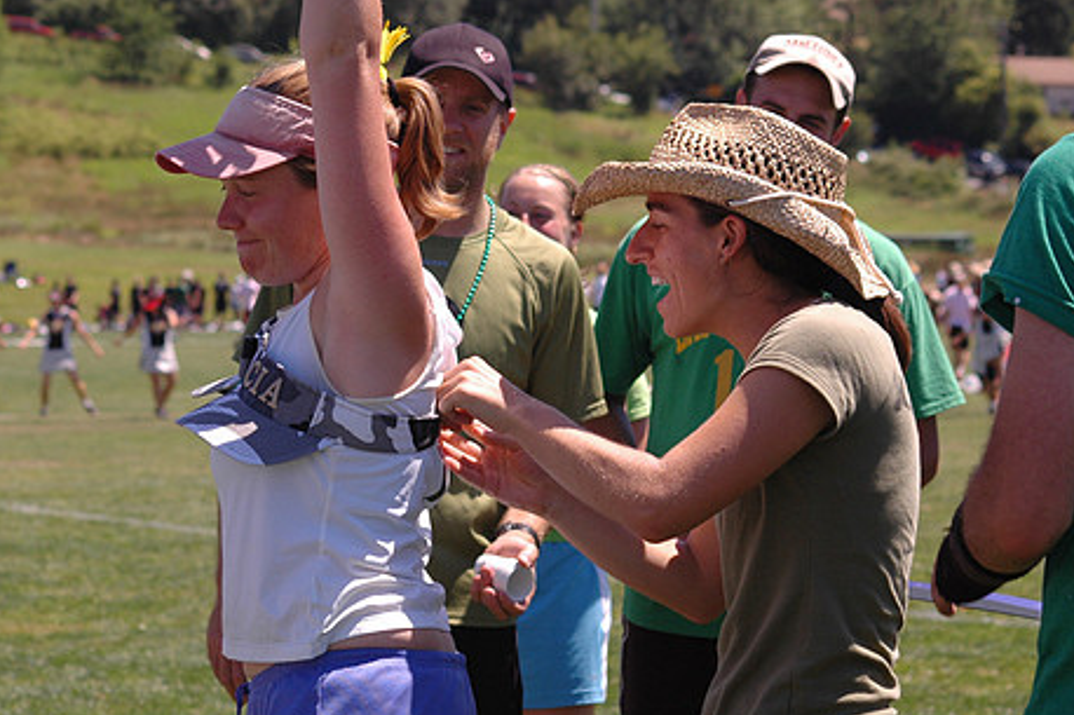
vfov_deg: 10.3
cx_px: 542
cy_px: 373
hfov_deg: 15.4
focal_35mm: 133
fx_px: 3966
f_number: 7.1
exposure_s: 1/400
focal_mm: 70
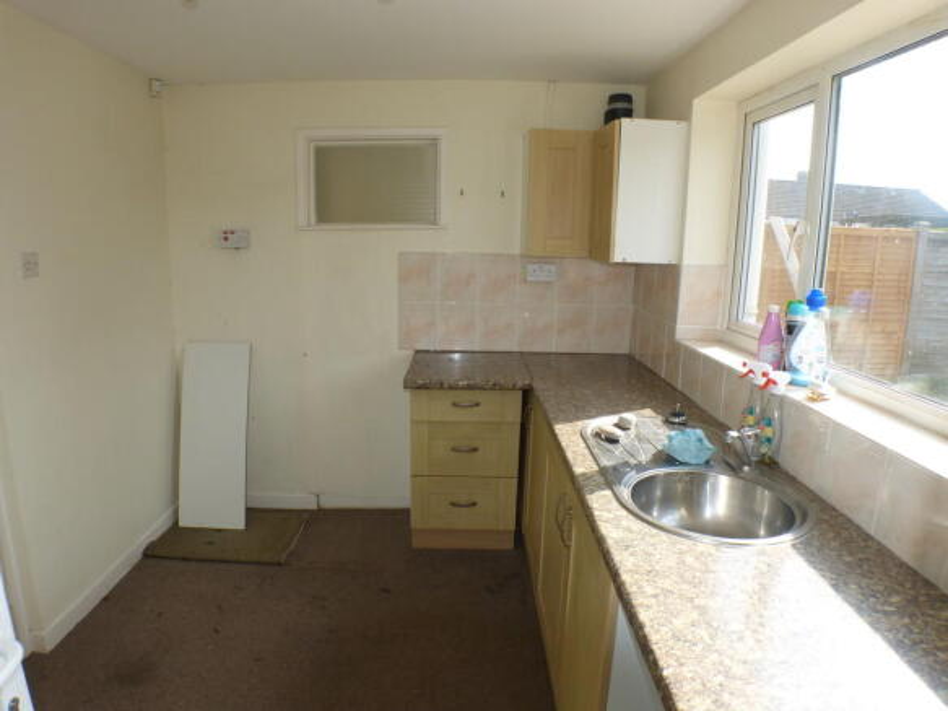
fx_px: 685
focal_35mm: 25
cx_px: 474
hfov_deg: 69.4
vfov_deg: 54.9
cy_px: 356
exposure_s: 1/200
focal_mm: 4.5
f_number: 4
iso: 100
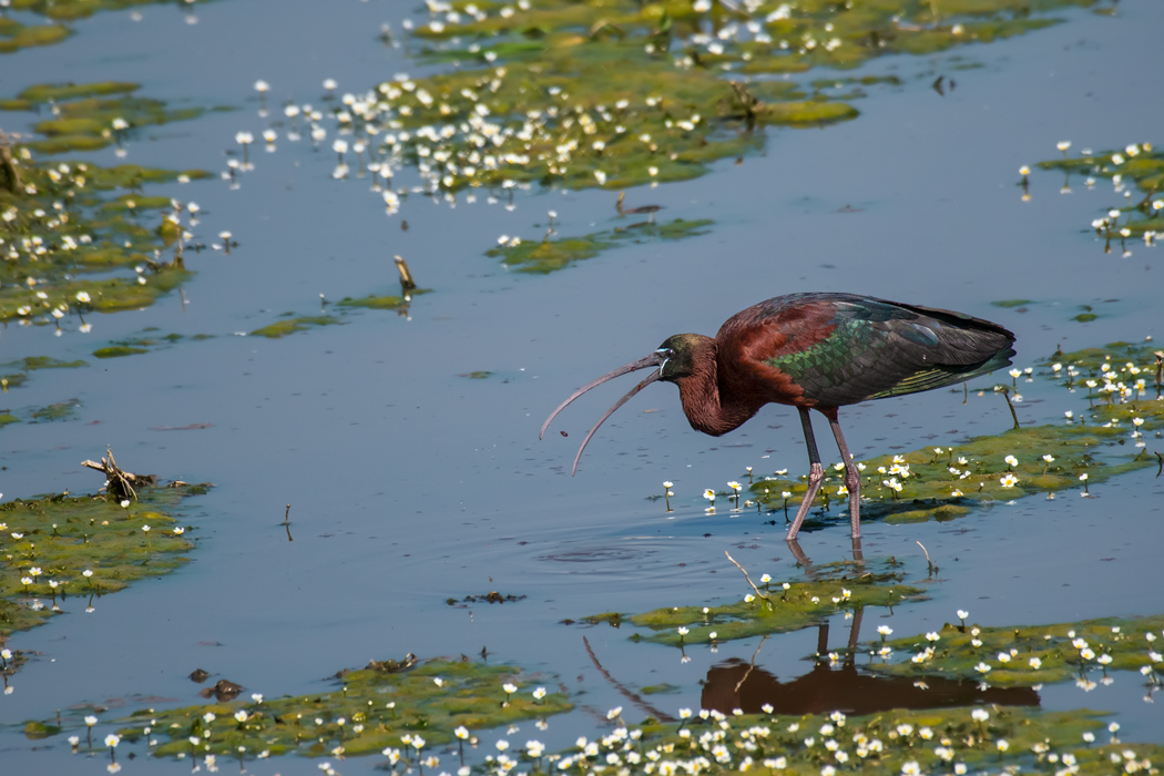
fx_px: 24248
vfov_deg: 1.8
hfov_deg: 2.7
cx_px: 582
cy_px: 388
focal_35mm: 750
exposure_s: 1/2000
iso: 320
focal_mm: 500
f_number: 7.1
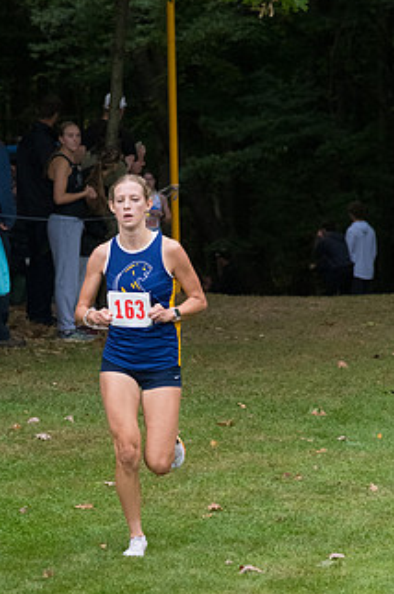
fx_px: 4138
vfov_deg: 8.2
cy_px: 371
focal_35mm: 251
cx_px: 145
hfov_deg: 5.5
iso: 3200
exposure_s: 1/1600
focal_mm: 120
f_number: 5.6
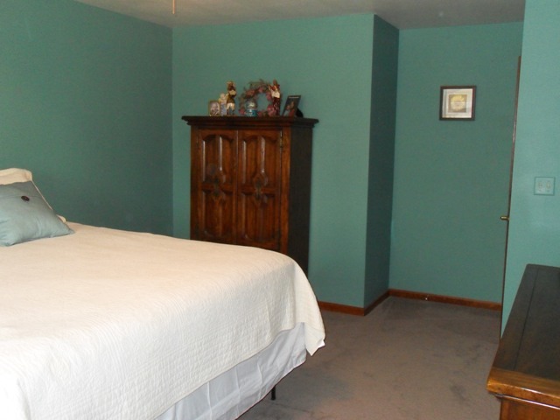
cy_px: 210
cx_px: 280
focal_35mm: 35
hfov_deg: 52.6
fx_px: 566
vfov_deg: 40.7
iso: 400
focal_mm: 6.3
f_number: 3.5
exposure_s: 1/45
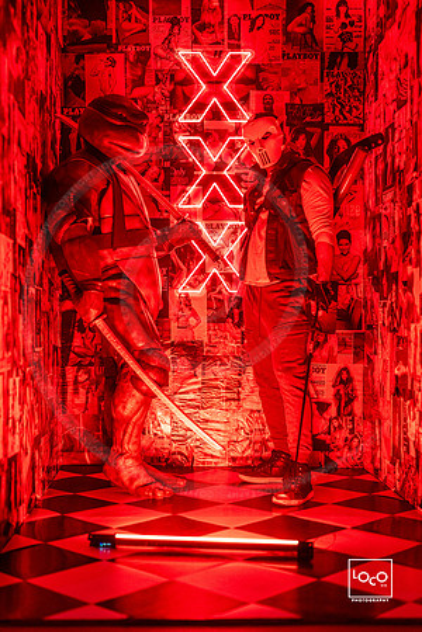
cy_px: 316
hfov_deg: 27.0
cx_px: 211
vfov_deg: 39.6
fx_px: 879
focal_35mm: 50
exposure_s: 1/250
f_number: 1.8
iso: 1250
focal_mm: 50
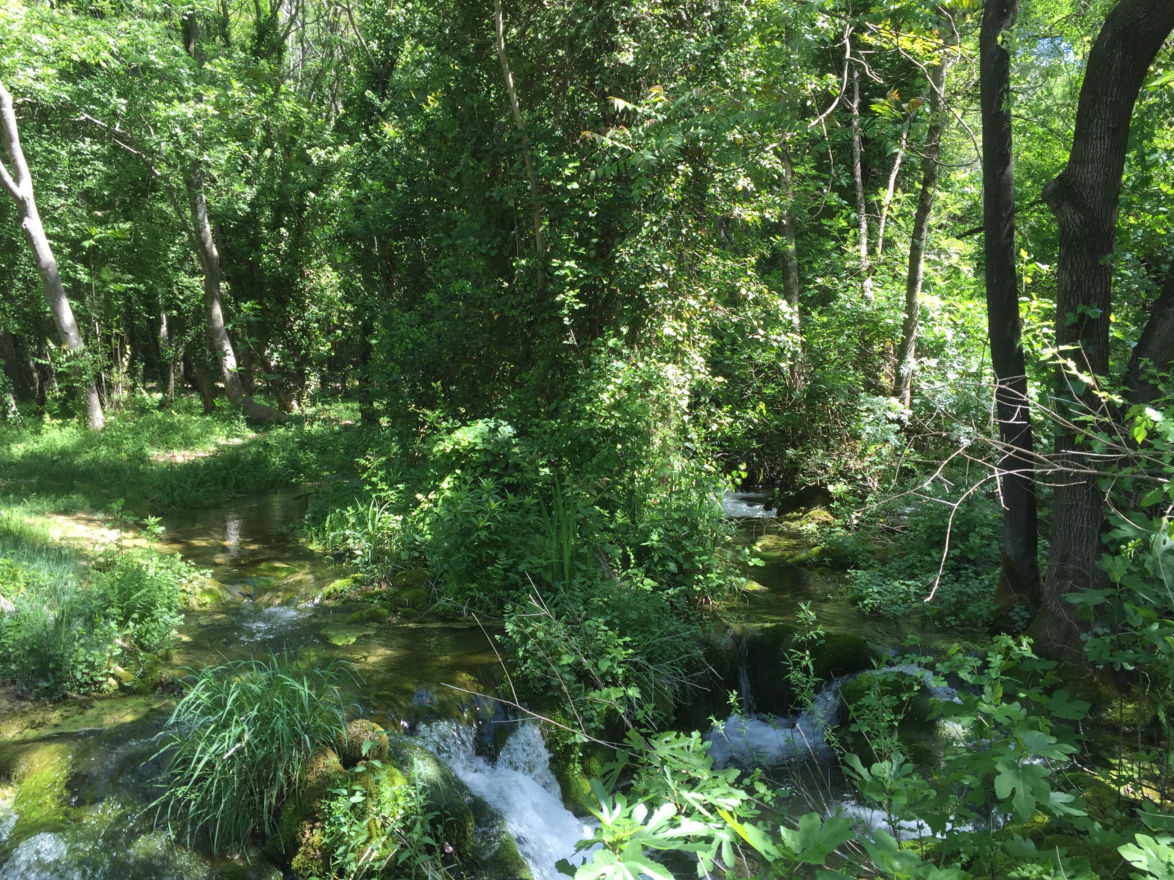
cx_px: 587
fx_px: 984
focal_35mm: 29
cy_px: 440
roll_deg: +0.3
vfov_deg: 48.2
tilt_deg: -3.3
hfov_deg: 61.7
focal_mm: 4.15
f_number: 2.2
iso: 32
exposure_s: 1/165
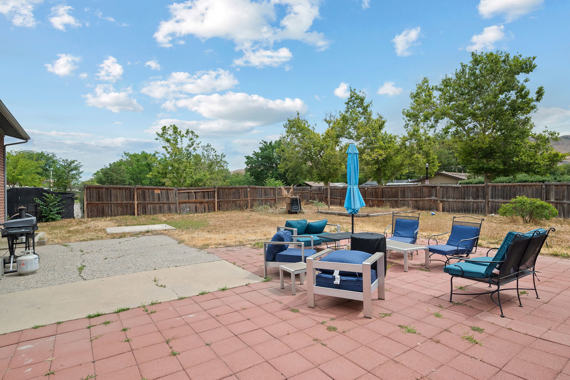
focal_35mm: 18
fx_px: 293
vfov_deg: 66.0
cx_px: 285
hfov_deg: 88.4
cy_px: 190
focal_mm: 18.5
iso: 800
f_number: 8
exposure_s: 1/800
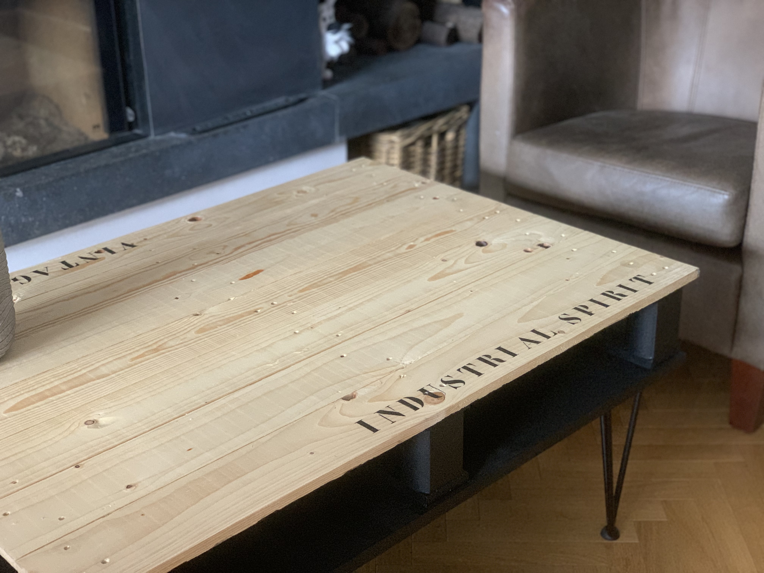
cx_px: 382
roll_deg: +0.1
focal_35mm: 52
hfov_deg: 36.8
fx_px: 1148
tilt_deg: -25.9
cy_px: 286
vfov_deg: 28.0
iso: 400
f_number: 2.4
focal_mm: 6
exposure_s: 1/60
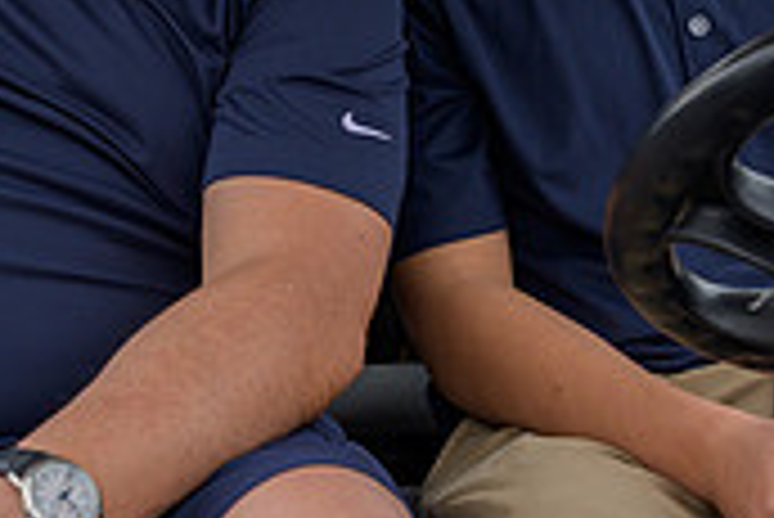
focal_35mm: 108
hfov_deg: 18.7
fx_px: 2324
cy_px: 2
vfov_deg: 12.6
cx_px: 117
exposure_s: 1/200
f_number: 4
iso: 100
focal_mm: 32
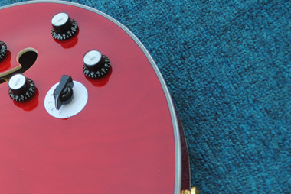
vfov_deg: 9.8
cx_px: -44
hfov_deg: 14.4
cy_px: 230
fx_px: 1119
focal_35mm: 138
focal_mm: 35
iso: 100
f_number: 5
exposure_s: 1/100
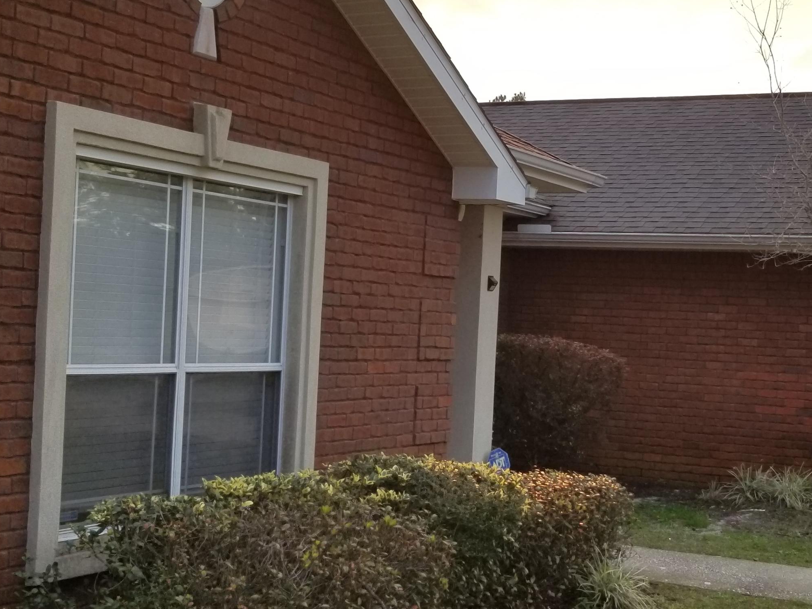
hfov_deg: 47.0
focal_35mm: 39
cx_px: 552
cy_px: 325
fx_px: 915
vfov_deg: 36.8
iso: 50
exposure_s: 1/1241
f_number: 1.7
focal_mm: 4.3
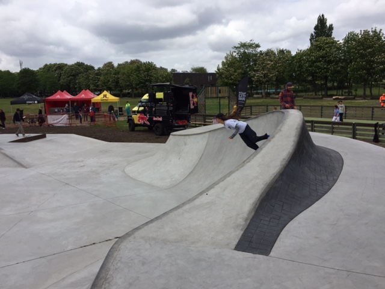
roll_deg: +2.7
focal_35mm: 29
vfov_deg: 48.2
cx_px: 192
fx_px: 323
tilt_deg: -7.6
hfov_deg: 61.7
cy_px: 144
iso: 32
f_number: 2.2
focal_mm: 4.15
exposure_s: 1/2475
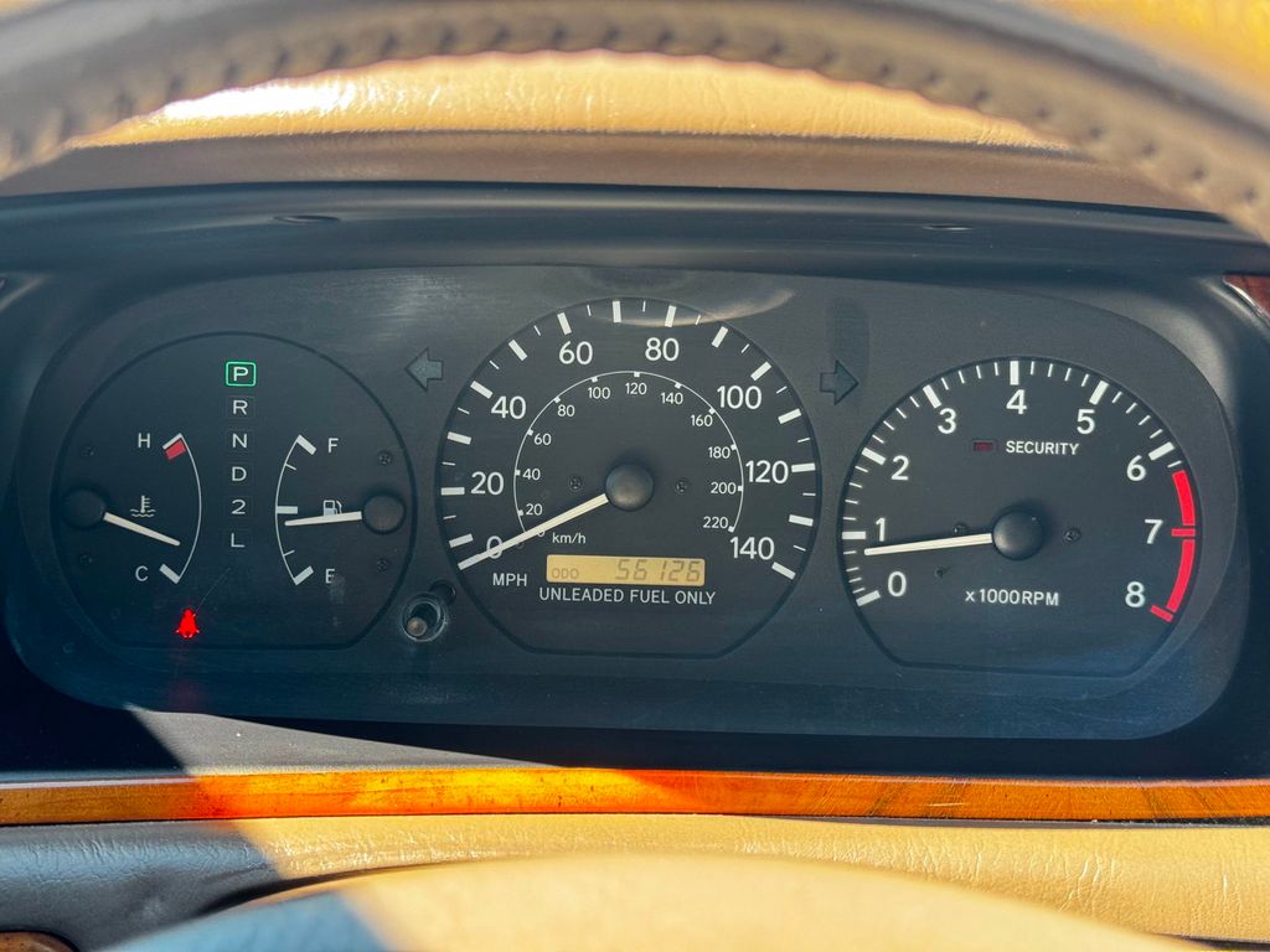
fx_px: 1761
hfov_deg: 39.7
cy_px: 476
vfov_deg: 30.3
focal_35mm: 48
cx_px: 635
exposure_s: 1/111
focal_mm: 6.76
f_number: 1.78
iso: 100
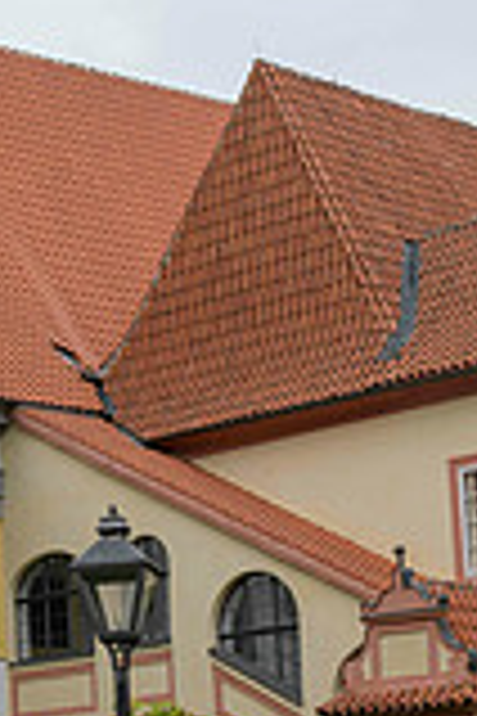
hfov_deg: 10.6
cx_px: -90
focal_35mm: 127
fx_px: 2524
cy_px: 459
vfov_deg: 16.1
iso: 160
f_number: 6.3
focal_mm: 45
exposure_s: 1/100
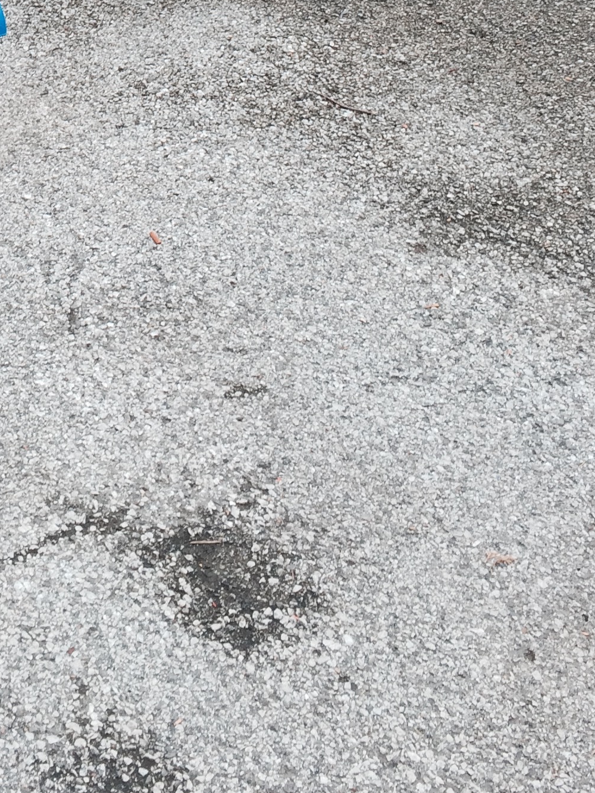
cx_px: -26
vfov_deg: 25.0
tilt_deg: -21.1
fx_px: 1627
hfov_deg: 20.0
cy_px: -136
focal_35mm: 71
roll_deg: +3.2
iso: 32
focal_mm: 4.15
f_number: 2.2
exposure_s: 1/198
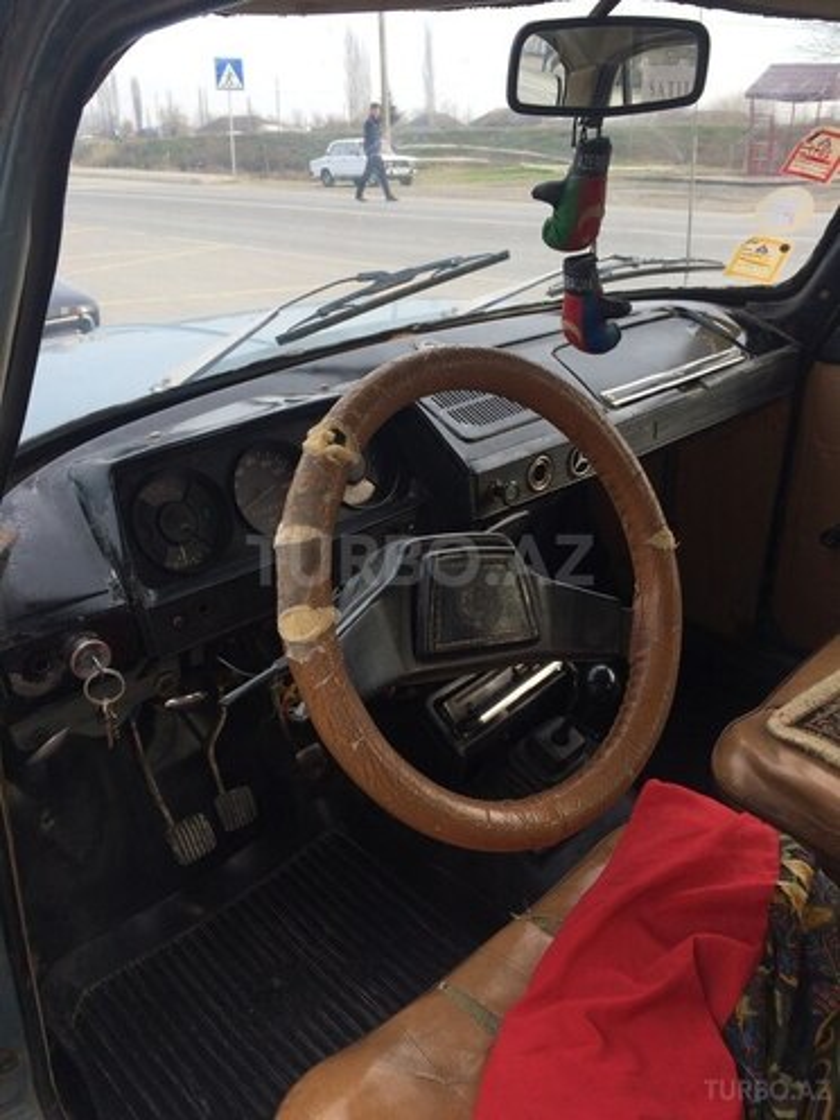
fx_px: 938
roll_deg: +1.9
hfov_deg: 48.2
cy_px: 560
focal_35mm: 29
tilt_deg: -24.5
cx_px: 420
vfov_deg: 61.7
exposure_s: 1/351
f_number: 2.2
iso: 32
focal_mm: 4.15
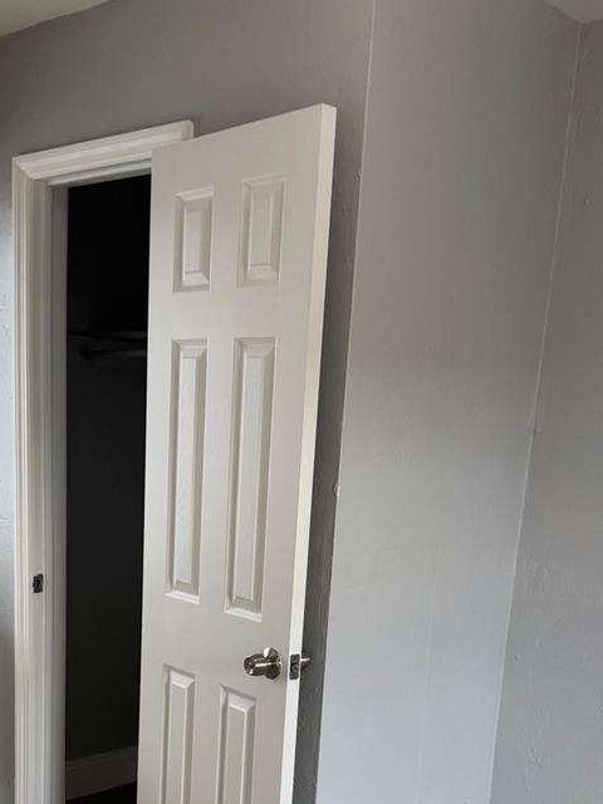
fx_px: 1045
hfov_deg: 32.2
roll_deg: -4.4
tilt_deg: -13.4
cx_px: 275
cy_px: 685
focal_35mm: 45
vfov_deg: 39.7
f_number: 1.78
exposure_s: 1/120
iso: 160
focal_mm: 6.76
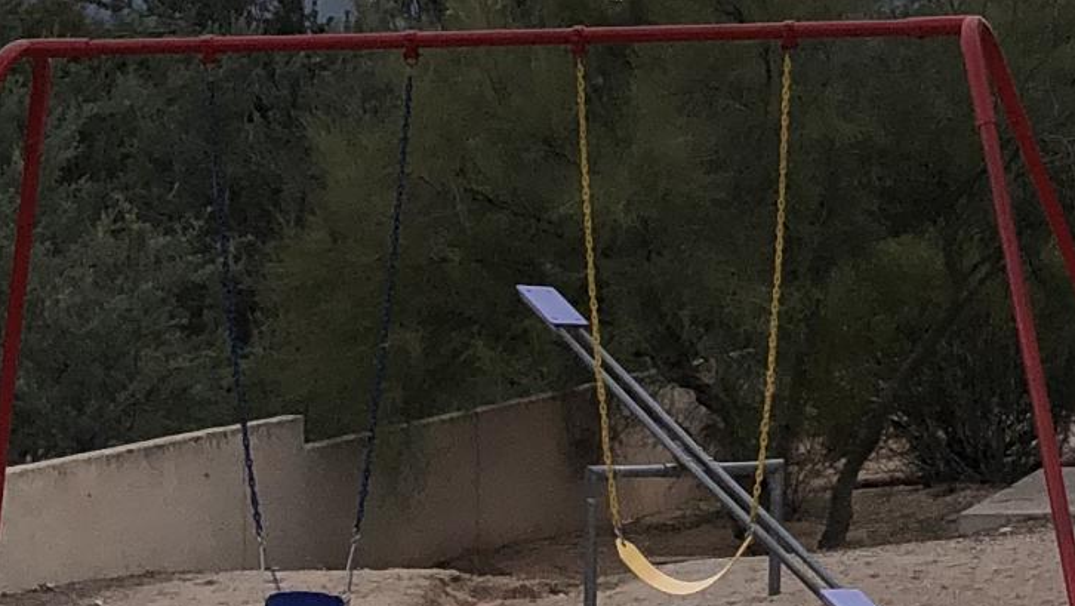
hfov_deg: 16.5
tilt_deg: +6.1
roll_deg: +0.3
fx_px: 3593
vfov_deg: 9.5
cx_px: 1199
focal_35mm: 126
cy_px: -184
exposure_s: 1/3205
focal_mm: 3.99
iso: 32
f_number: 1.8
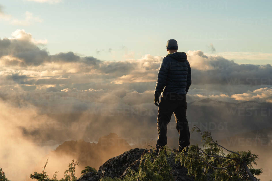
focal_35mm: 105
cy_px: 90
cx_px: 136
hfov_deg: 19.5
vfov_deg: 13.0
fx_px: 793
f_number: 16
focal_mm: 105
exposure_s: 1/80
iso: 400
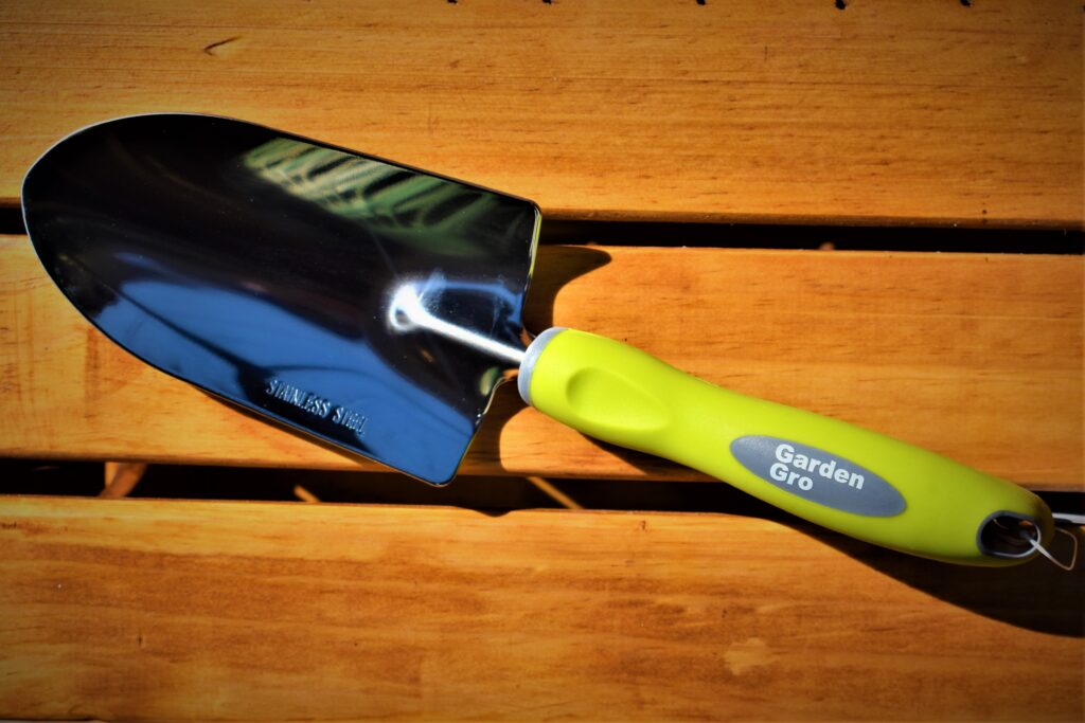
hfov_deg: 36.9
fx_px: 1628
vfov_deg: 25.1
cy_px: 362
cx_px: 542
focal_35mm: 54
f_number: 8
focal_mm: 36
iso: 200
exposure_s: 1/400
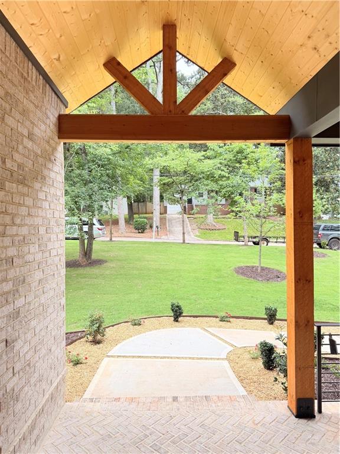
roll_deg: +0.6
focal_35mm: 24
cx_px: 170
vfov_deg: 71.6
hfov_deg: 56.8
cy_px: 227
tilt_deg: +0.1
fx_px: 314
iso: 80
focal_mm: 6.76
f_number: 1.78
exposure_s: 1/152
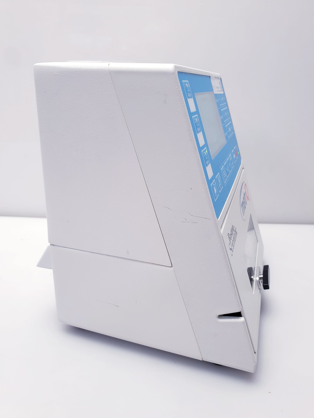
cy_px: 209
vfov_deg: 67.3
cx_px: 157
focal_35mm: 26
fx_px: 314
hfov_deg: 53.1
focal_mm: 4.3
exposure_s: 1/50
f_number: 2.4
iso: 80
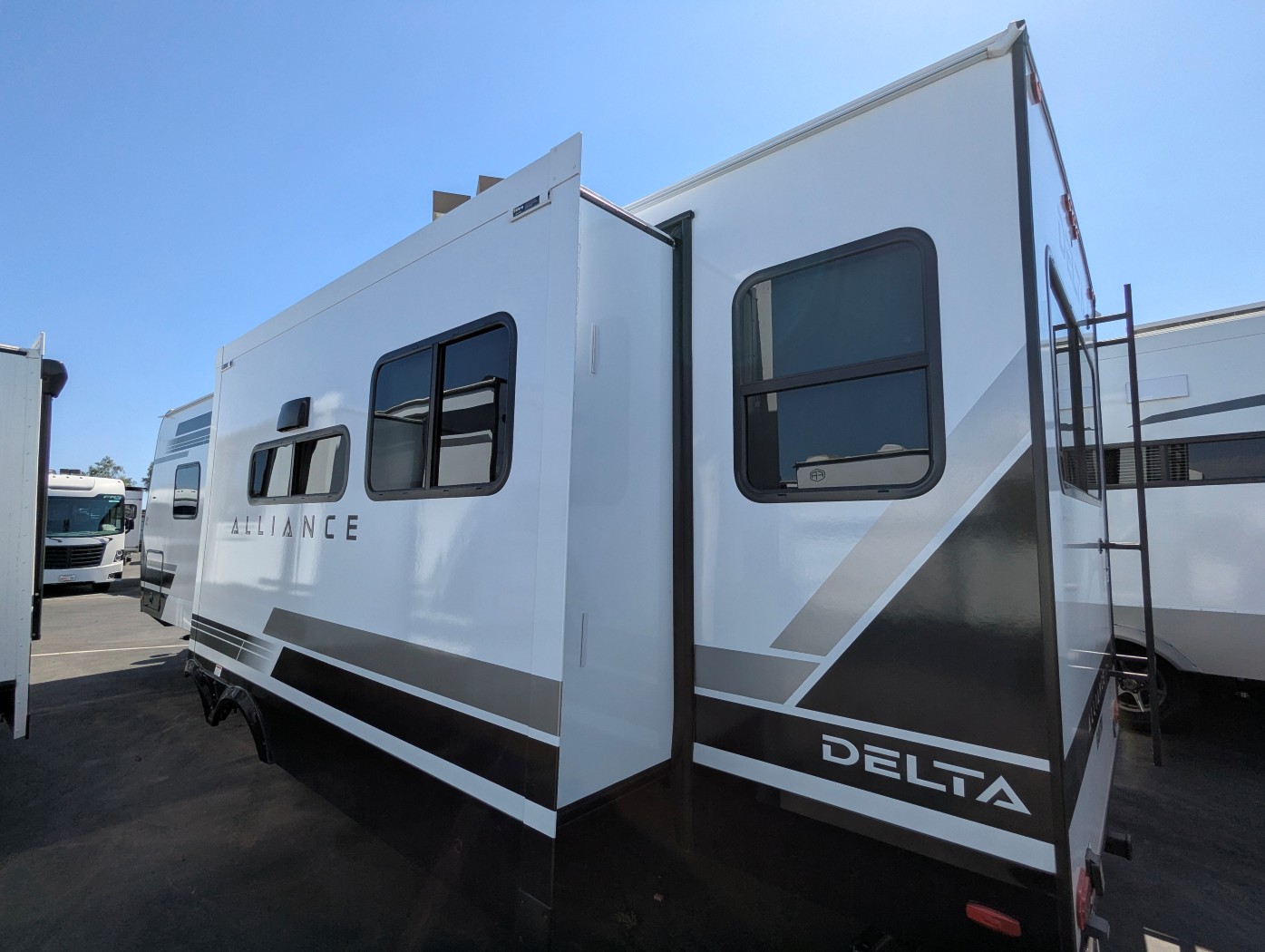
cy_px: 476
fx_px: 585
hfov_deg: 94.4
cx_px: 632
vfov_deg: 78.2
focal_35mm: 16
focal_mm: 2.35
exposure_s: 1/1721
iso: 51
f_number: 2.2
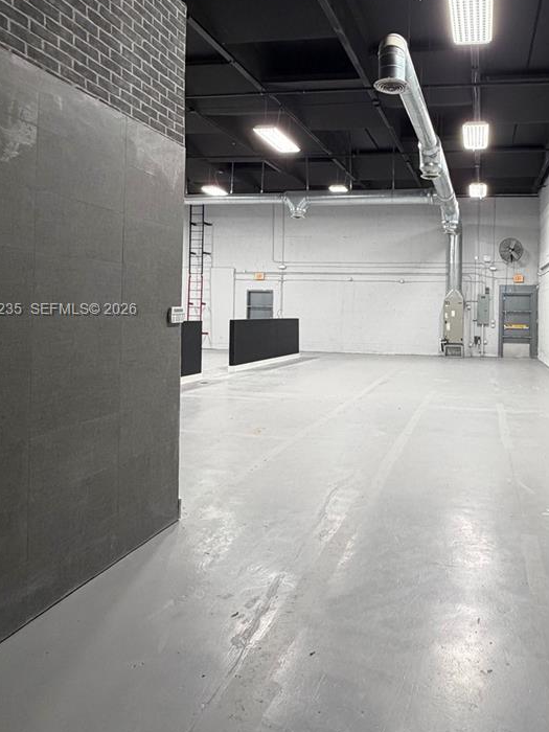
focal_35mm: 24
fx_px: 508
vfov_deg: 71.2
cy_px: 311
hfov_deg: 54.1
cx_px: 414
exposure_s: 1/60
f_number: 2.2
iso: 160
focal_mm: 2.22
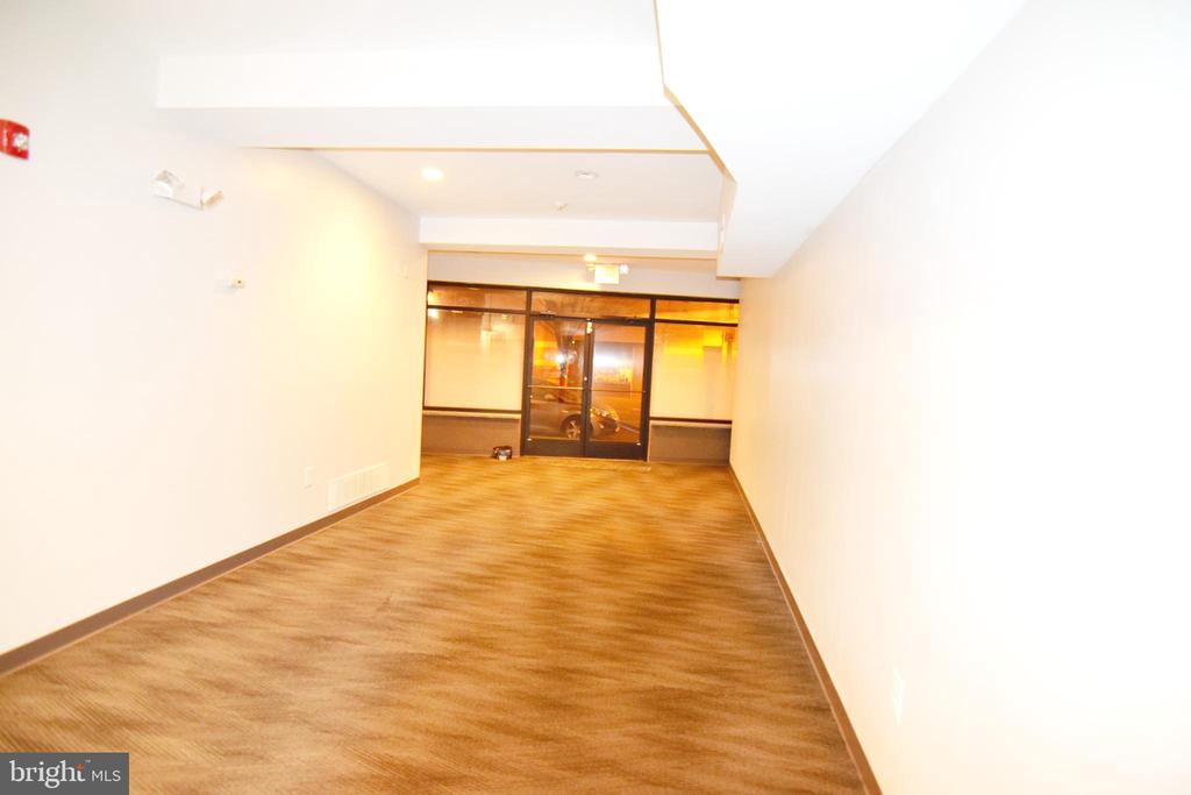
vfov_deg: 72.1
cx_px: 596
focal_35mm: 16
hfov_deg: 95.0
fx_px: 546
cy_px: 398
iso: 900
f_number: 2.8
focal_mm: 11
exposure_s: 1/60
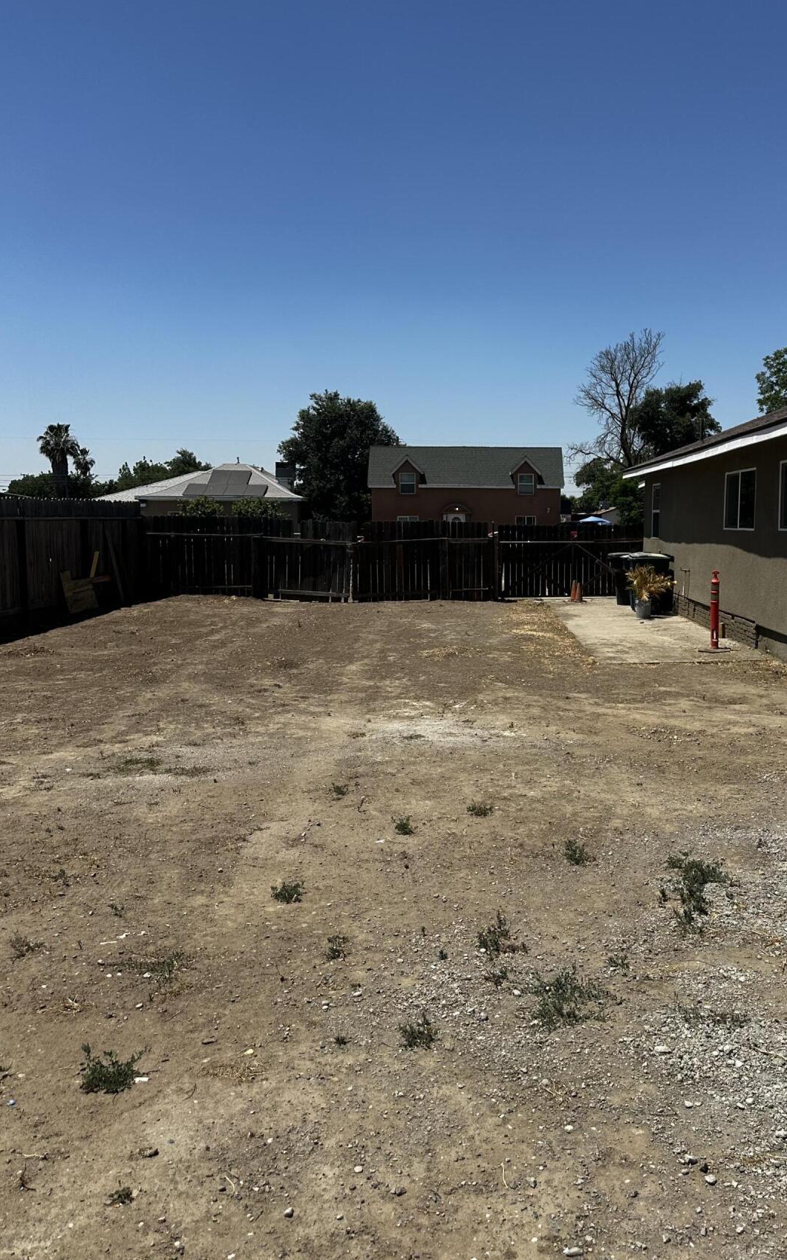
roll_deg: -0.6
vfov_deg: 62.9
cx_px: 549
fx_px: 1030
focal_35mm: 30
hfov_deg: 41.1
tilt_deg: -3.0
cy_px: 596
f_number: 1.78
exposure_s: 1/5525
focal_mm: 6.86
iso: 80
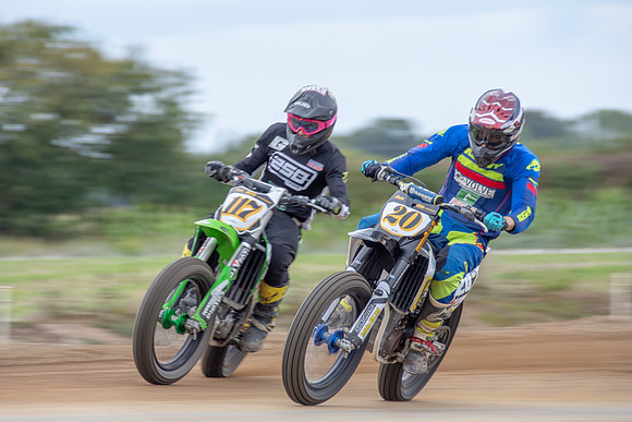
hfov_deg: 5.0
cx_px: 281
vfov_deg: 3.4
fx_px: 7175
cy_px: 200
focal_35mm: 409
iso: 160
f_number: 8
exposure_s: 1/100
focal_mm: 210
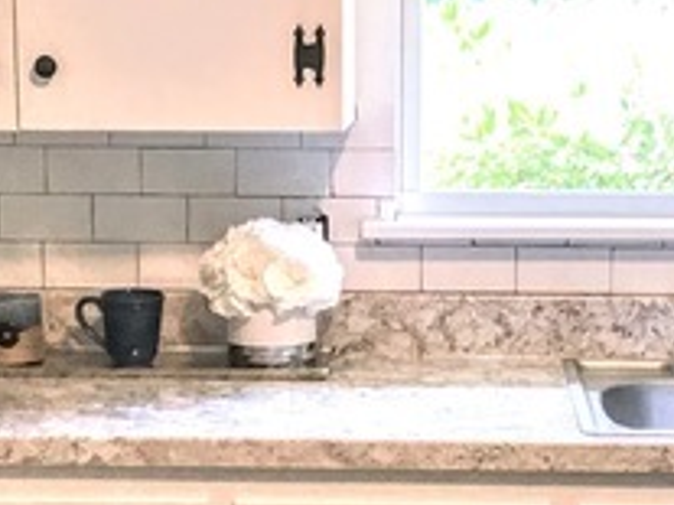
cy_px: 336
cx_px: 399
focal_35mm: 100
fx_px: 1946
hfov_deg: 19.6
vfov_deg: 14.8
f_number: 2.4
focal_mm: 3.3
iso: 40
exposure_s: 1/30
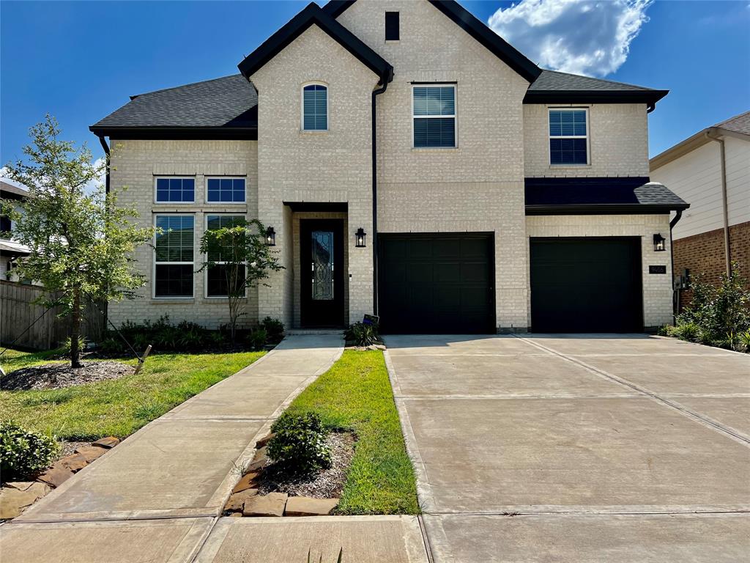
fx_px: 563
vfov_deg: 53.1
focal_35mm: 26
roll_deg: +0.3
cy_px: 282
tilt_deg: +2.3
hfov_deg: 67.3
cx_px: 375
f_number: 1.5
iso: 50
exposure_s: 1/14286
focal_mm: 5.7
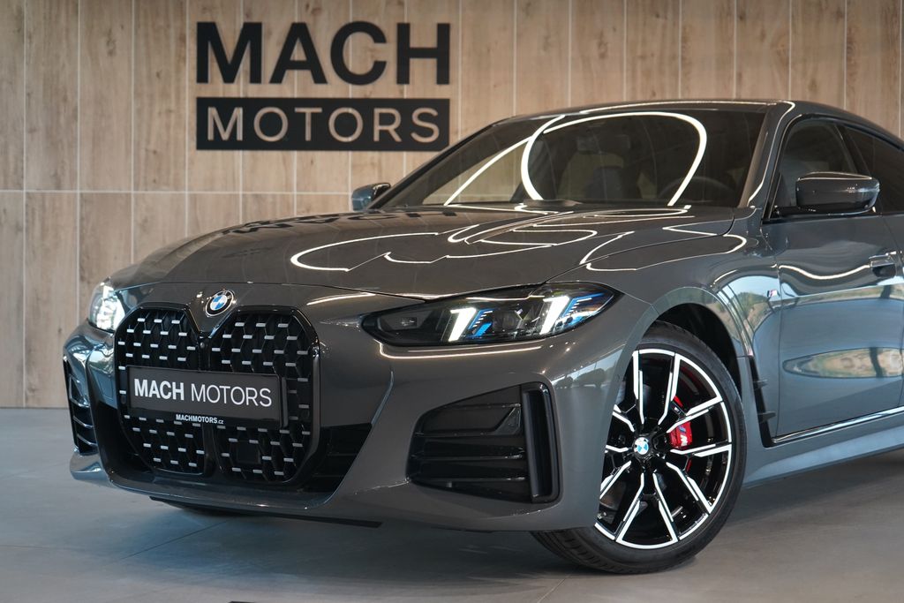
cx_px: 452
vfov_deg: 22.3
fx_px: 1532
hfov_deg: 32.9
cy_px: 302
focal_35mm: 61
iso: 3200
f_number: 5.6
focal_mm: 61
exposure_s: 1/160
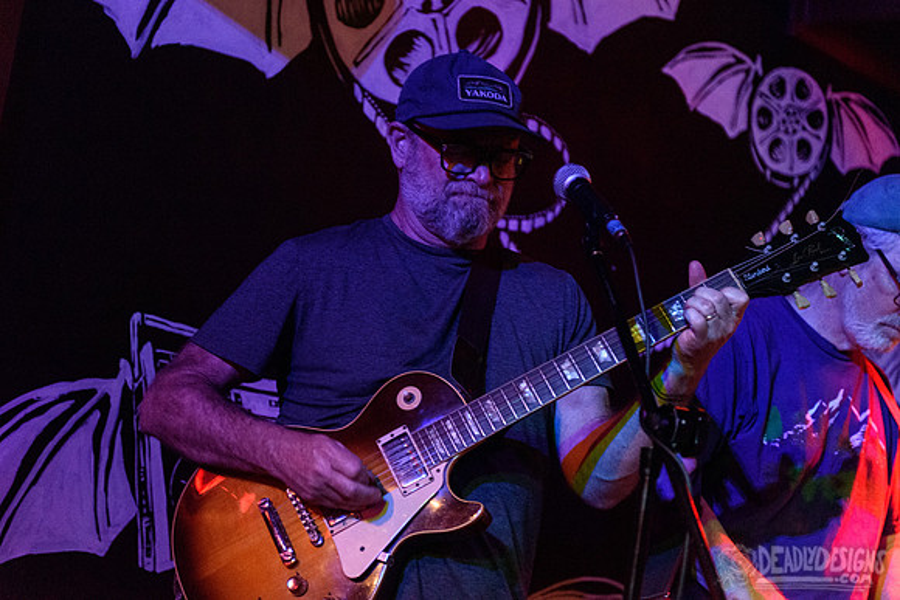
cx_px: 450
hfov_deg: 27.0
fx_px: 1871
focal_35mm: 75
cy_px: 279
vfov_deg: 18.2
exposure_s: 1/80
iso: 3200
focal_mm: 70
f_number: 3.2
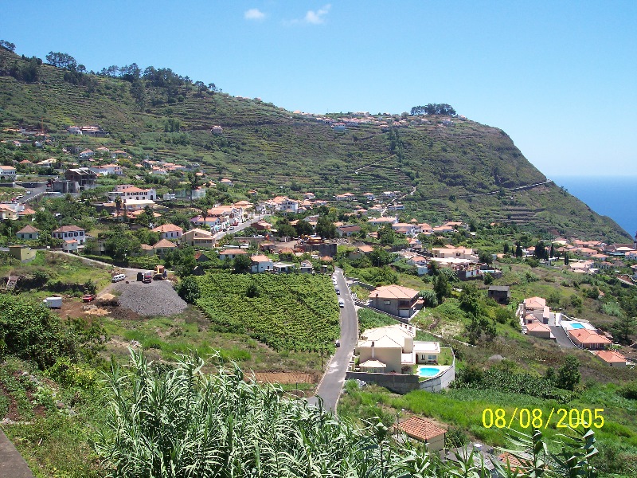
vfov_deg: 37.7
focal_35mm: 38
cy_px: 239
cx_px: 318
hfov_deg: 49.0
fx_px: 699
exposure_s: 1/500
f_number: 4.8
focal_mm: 8
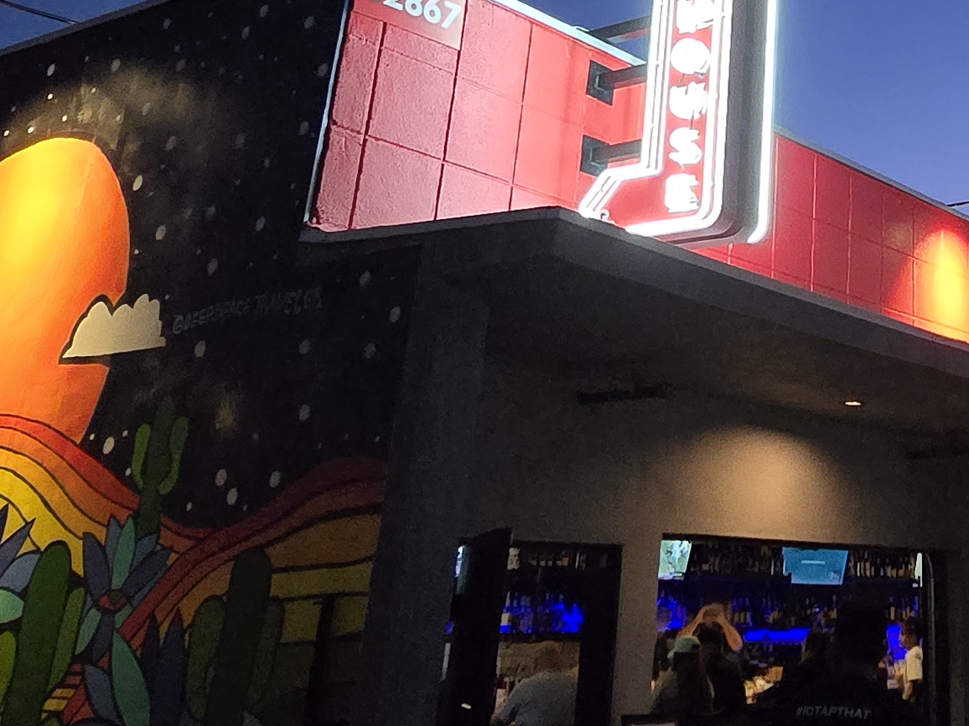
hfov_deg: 38.1
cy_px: 7
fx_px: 1260
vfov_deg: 30.1
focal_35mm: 45
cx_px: 936
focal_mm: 2.2
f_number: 2.2
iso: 1250
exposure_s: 1/60
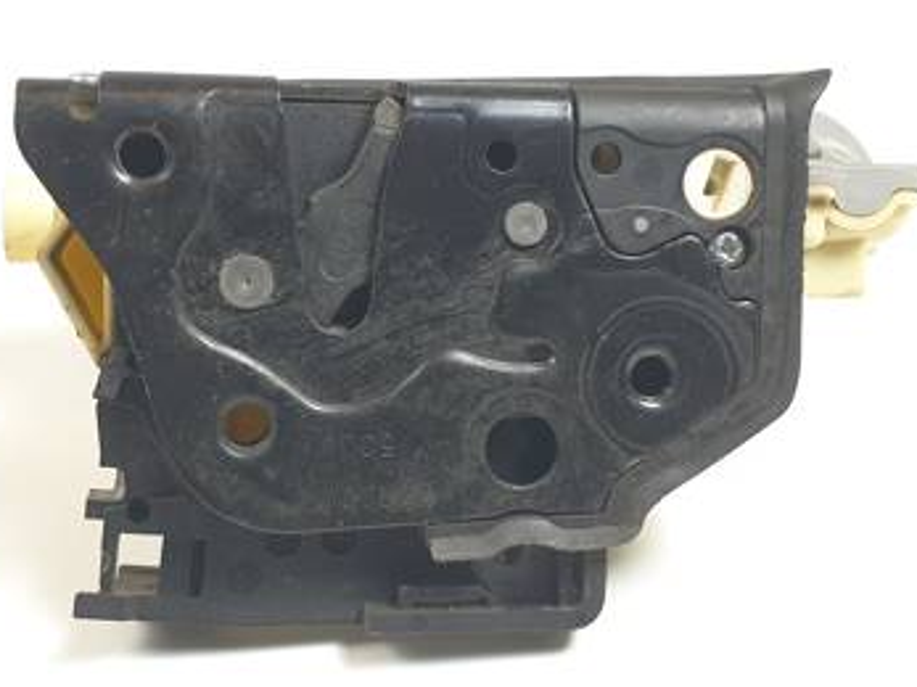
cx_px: 449
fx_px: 794
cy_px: 351
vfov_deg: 46.8
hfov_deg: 60.0
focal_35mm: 30
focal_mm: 4.3
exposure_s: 1/100
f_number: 2.4
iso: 80
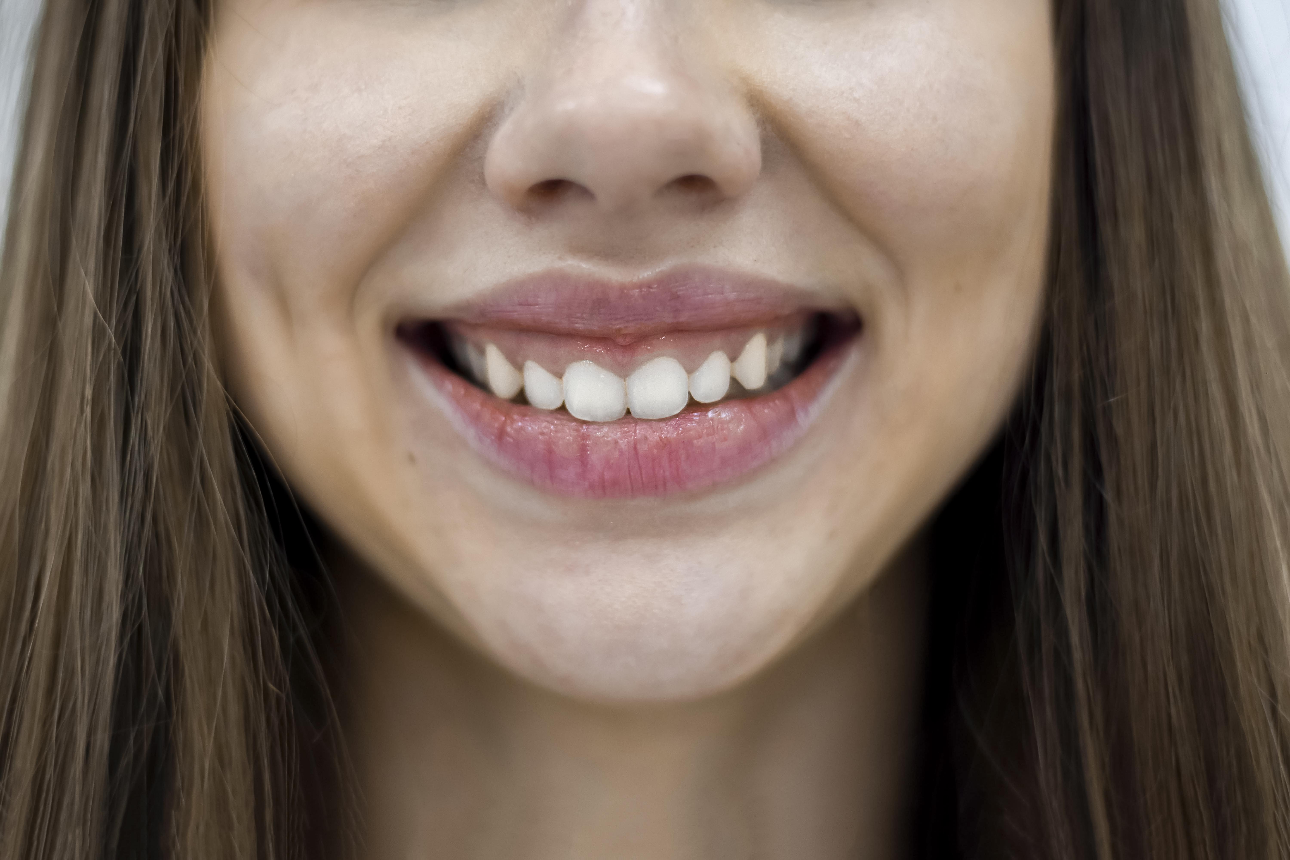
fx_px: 2687
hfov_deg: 27.0
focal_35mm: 75
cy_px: 430
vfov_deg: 18.2
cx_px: 645
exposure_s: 1/640
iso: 500
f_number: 1.8
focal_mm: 50
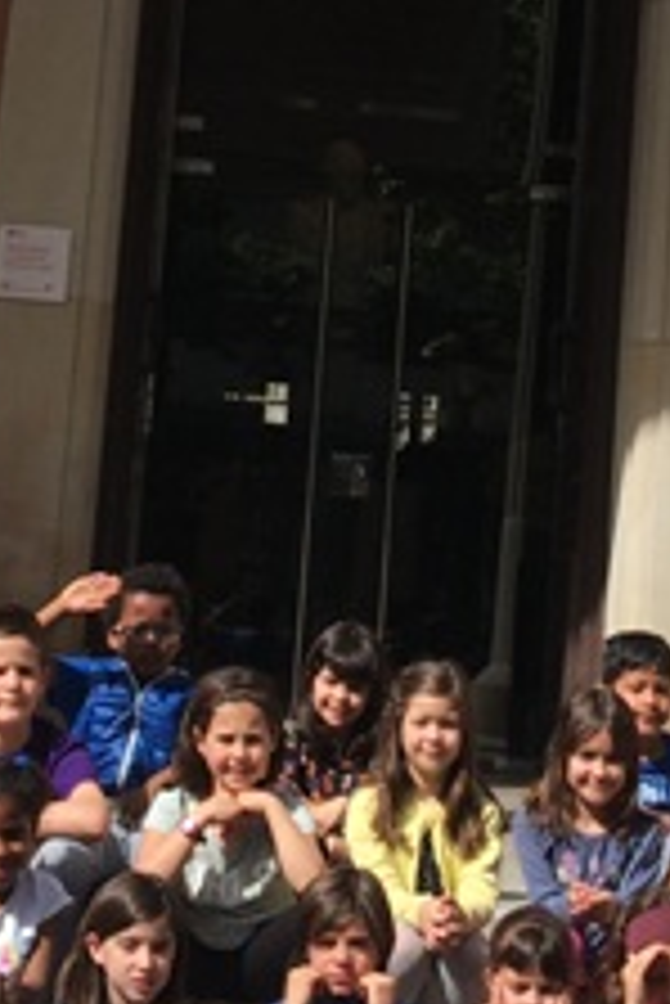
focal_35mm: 117
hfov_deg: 11.7
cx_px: 391
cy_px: 56
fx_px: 3261
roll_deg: -4.1
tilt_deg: +11.6
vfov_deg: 17.2
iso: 25
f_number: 2.2
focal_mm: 4.15
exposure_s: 1/1261
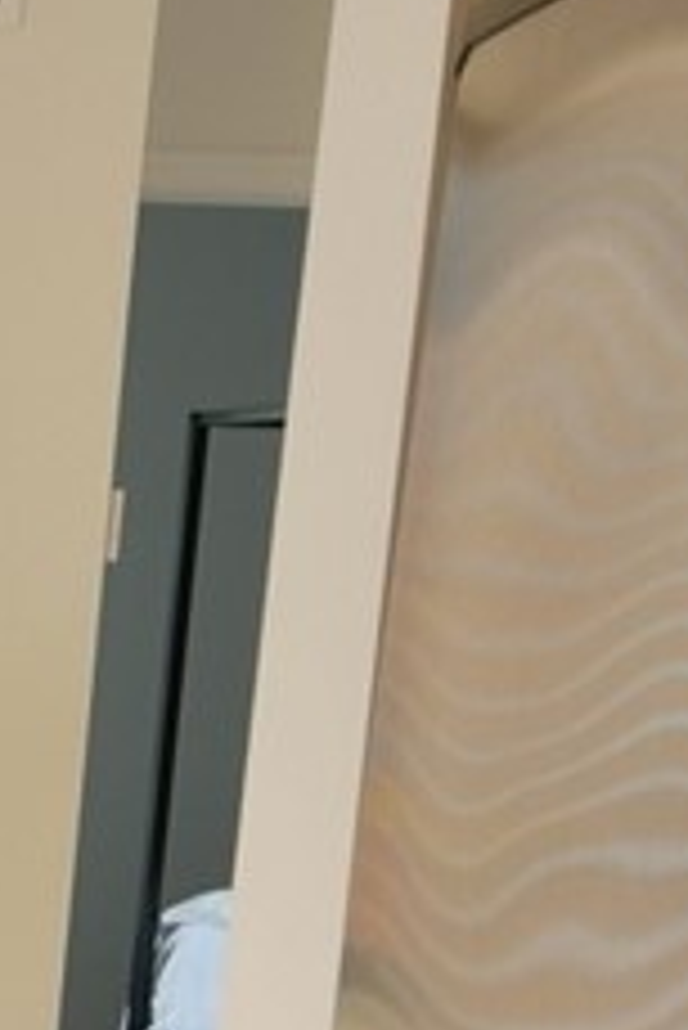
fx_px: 3659
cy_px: 1367
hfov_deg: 9.3
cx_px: -1090
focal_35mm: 128
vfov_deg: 15.2
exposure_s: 1/20
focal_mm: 11.5
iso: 110
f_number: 4.2
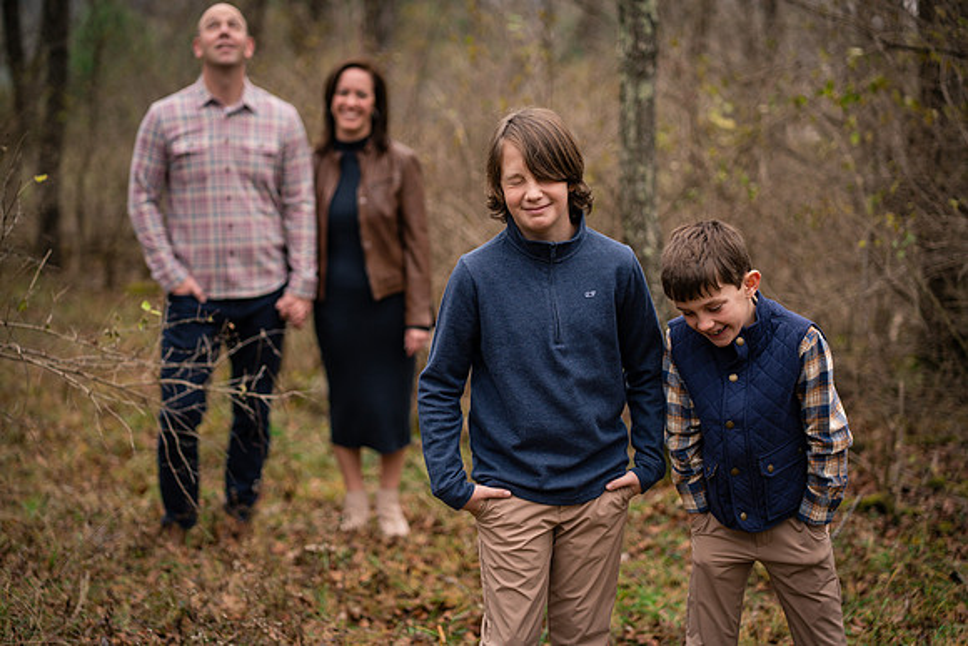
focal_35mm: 85
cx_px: 484
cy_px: 323
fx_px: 2286
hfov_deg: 23.9
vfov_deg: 16.1
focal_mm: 85
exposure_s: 1/800
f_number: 2.2
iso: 320
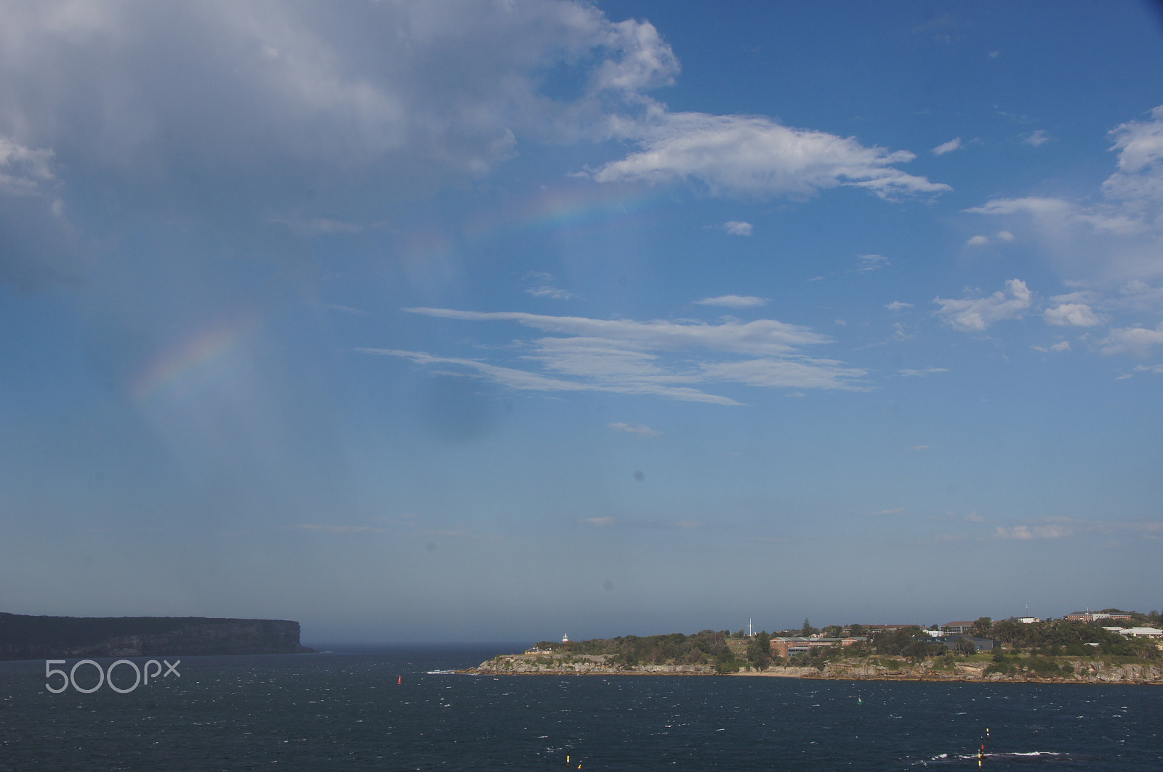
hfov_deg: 46.4
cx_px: 582
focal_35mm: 42
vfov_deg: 31.8
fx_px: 1355
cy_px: 386
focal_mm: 28
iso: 100
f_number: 14
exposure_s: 1/160
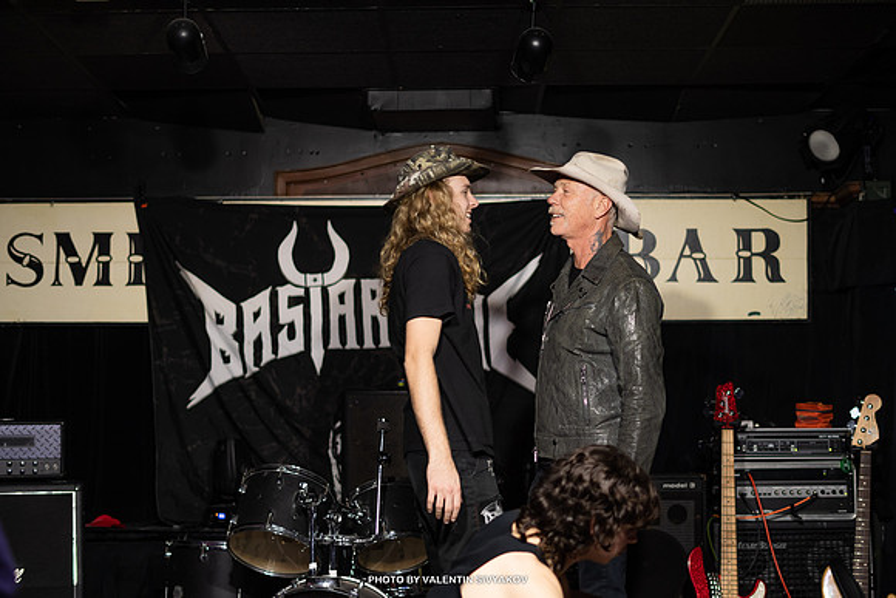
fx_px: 1568
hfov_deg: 31.9
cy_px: 331
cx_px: 491
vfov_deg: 21.6
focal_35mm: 63
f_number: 1.8
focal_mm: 50
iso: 160
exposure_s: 1/125
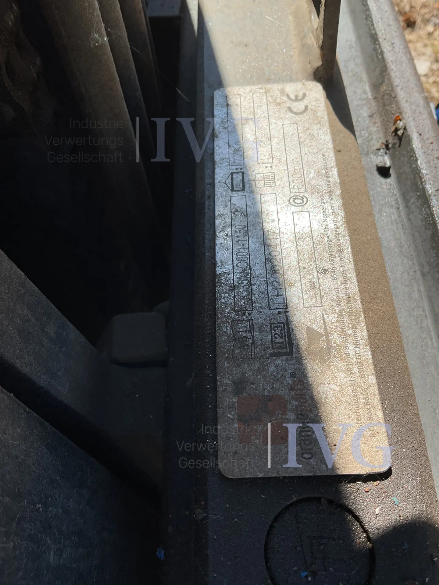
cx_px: 220
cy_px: 292
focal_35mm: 29
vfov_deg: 61.7
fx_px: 490
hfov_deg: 48.2
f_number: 1.8
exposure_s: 1/1250
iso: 16
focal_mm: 3
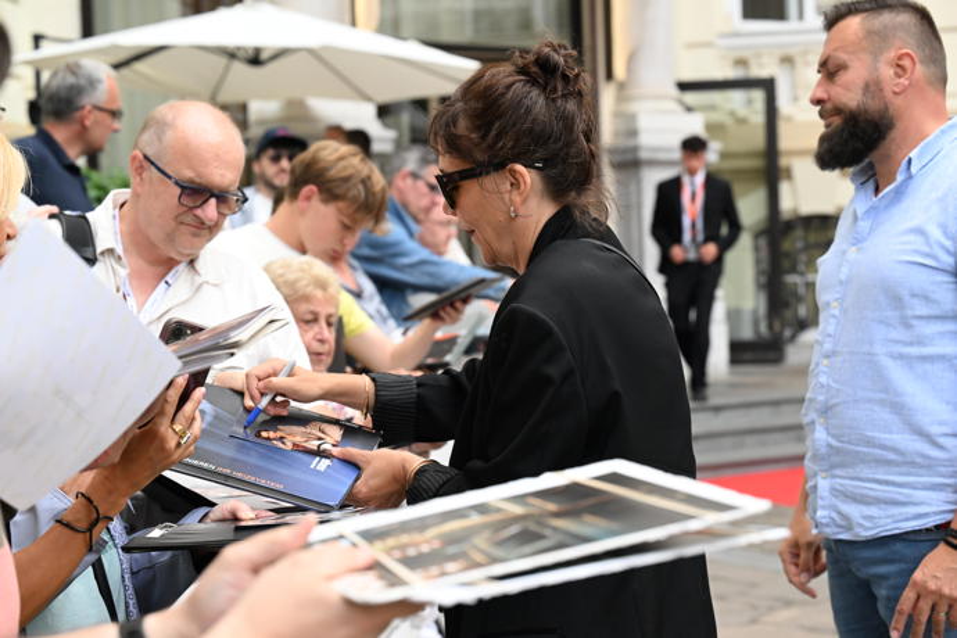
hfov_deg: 28.8
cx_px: 478
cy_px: 319
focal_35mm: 70
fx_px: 1861
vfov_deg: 19.5
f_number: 5
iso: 1600
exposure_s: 1/1000
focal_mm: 70
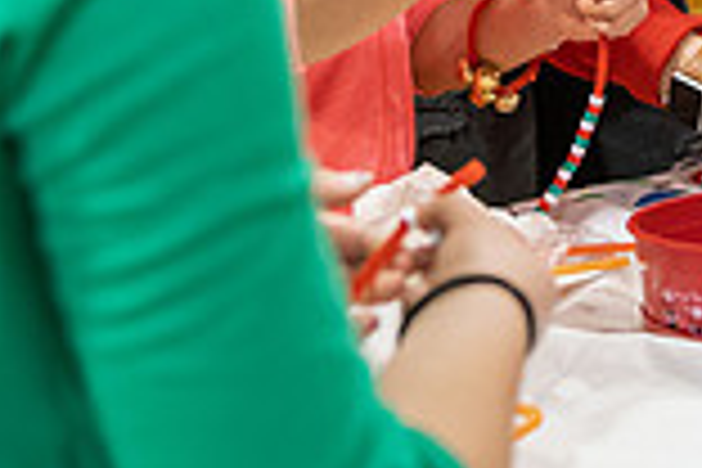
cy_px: -124
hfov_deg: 17.6
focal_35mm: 115
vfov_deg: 11.6
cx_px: 612
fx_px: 2242
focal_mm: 31
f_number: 3.2
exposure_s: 1/160
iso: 1250
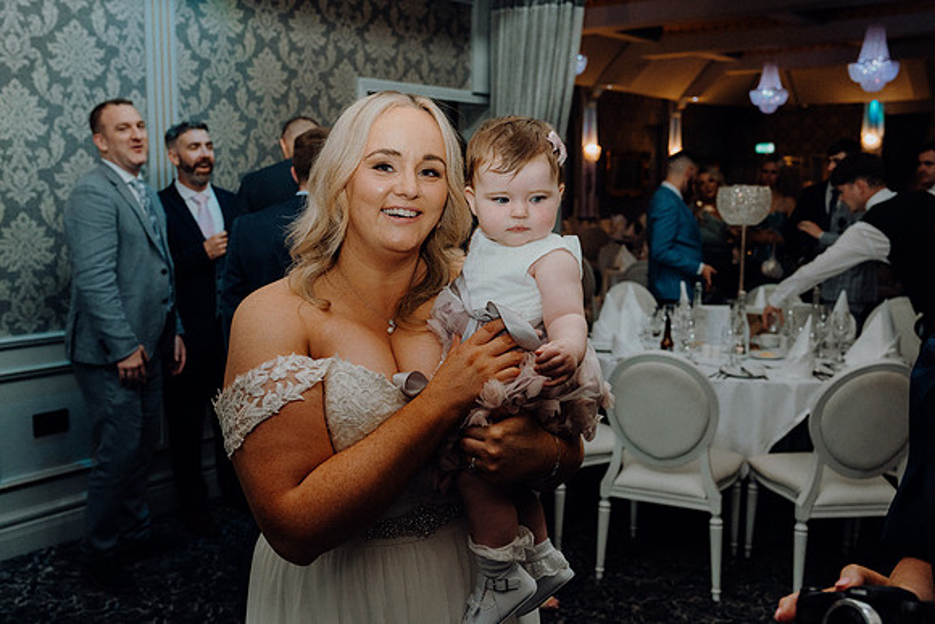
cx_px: 468
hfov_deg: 51.9
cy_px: 312
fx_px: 961
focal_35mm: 37
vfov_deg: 36.0
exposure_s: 1/160
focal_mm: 37
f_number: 5
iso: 2500
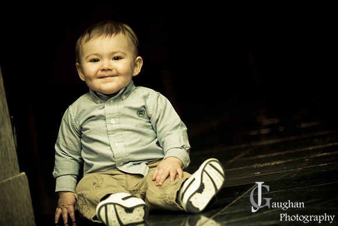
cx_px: 169
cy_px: 113
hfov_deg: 14.8
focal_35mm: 138
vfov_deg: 10.0
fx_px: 1297
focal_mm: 92
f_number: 2.8
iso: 500
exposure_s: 1/100
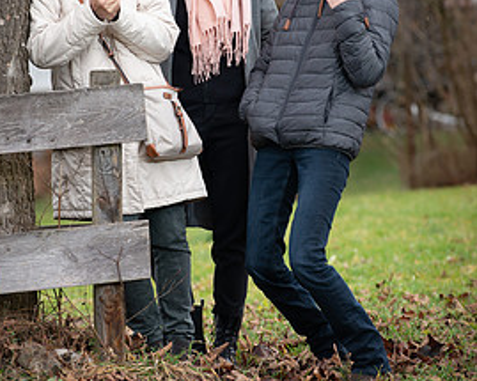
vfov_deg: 4.9
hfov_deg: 6.2
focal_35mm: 314
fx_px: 4431
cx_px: 213
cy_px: 97
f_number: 5
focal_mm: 200
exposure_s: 1/250
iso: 800
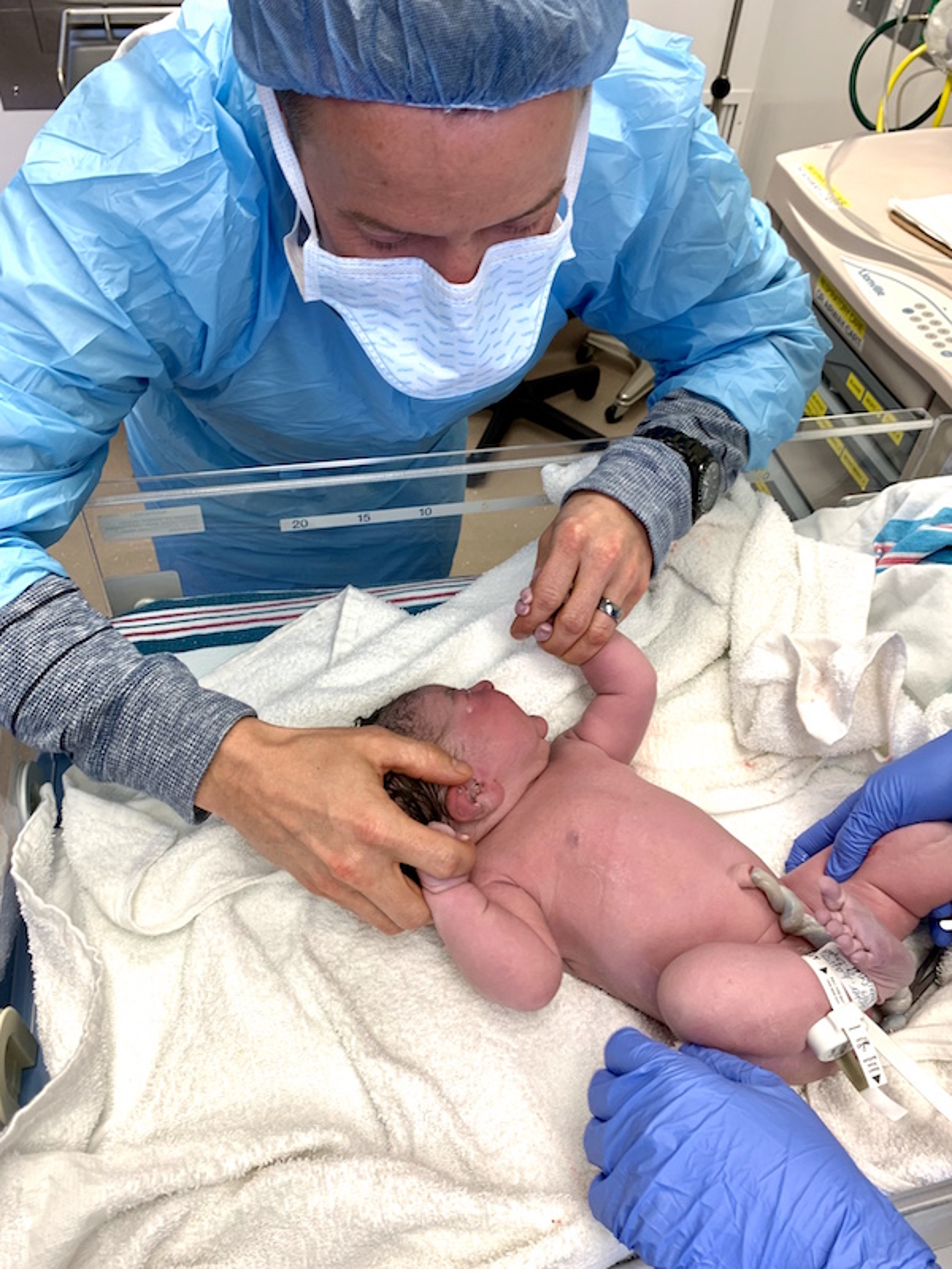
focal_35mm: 26
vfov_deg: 67.3
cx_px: 476
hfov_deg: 53.1
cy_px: 634
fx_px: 953
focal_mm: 4.25
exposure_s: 1/130
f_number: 1.8
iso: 40
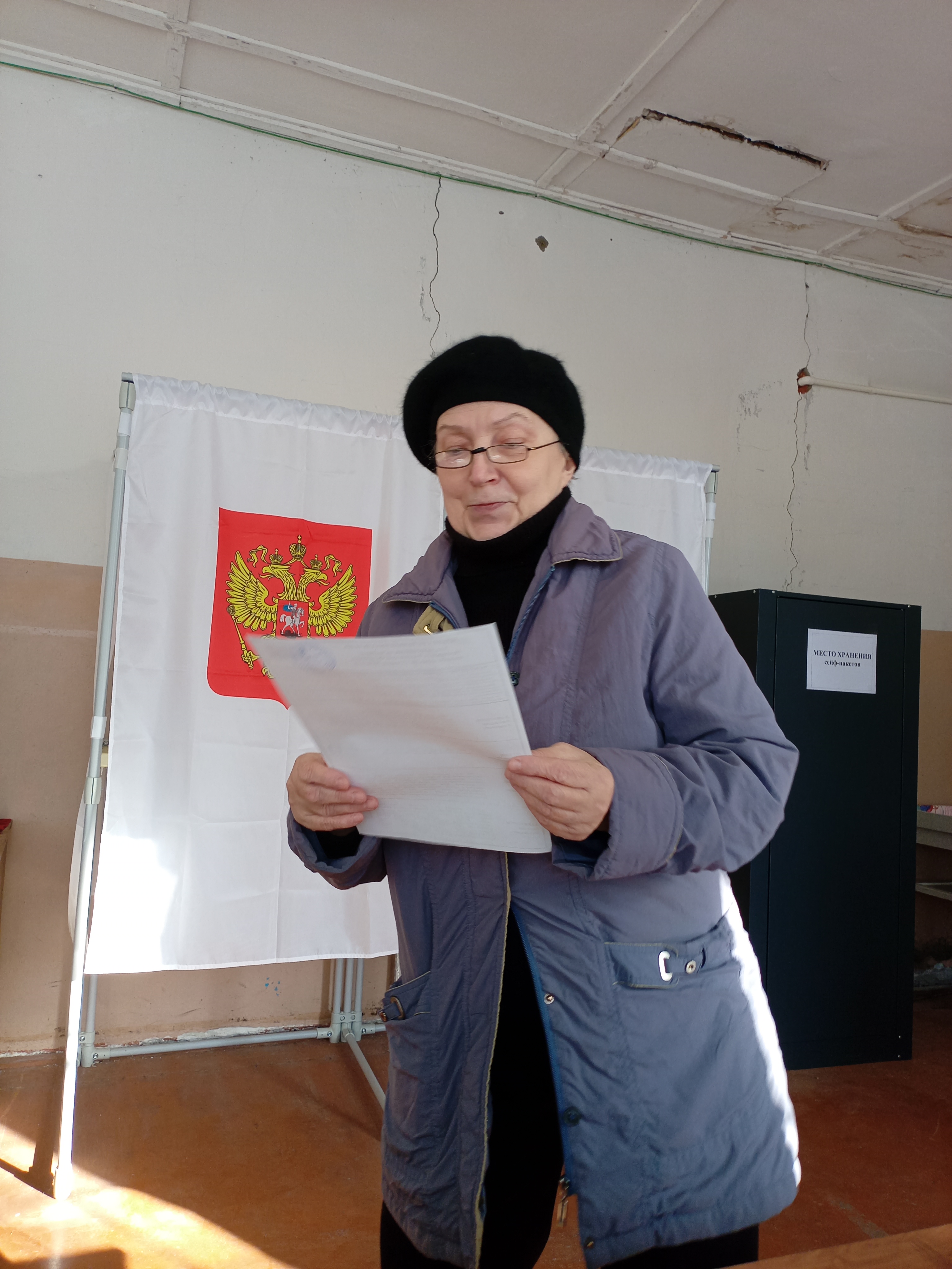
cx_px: 476
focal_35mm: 26
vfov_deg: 67.3
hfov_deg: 53.1
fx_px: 953
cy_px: 634
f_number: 1.8
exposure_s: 1/50
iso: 106
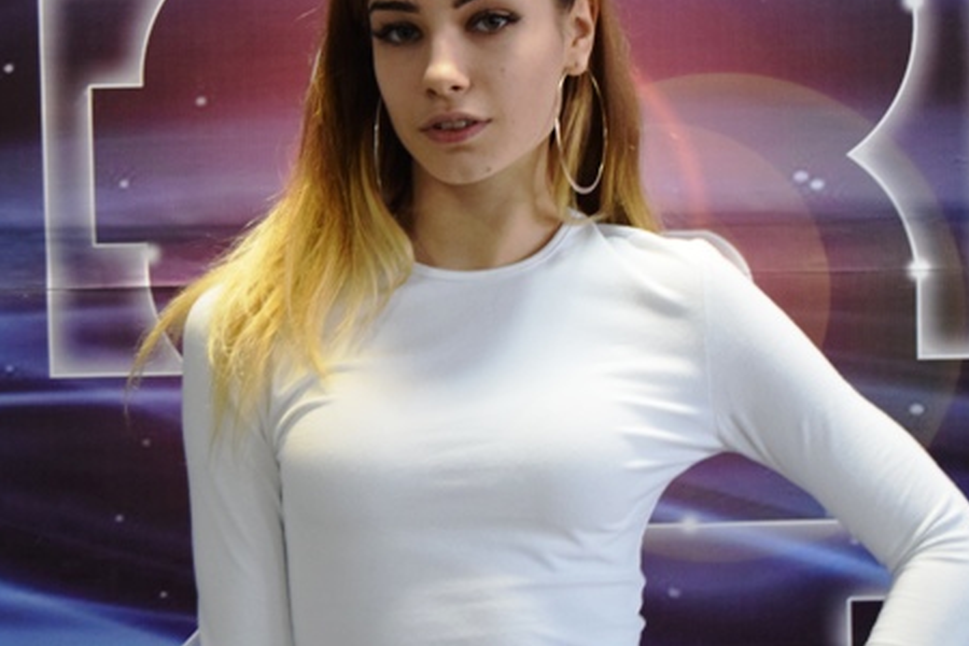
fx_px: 2584
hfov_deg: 21.2
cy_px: 271
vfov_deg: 14.2
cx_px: 420
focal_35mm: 96
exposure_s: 1/50
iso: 1600
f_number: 6.3
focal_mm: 48
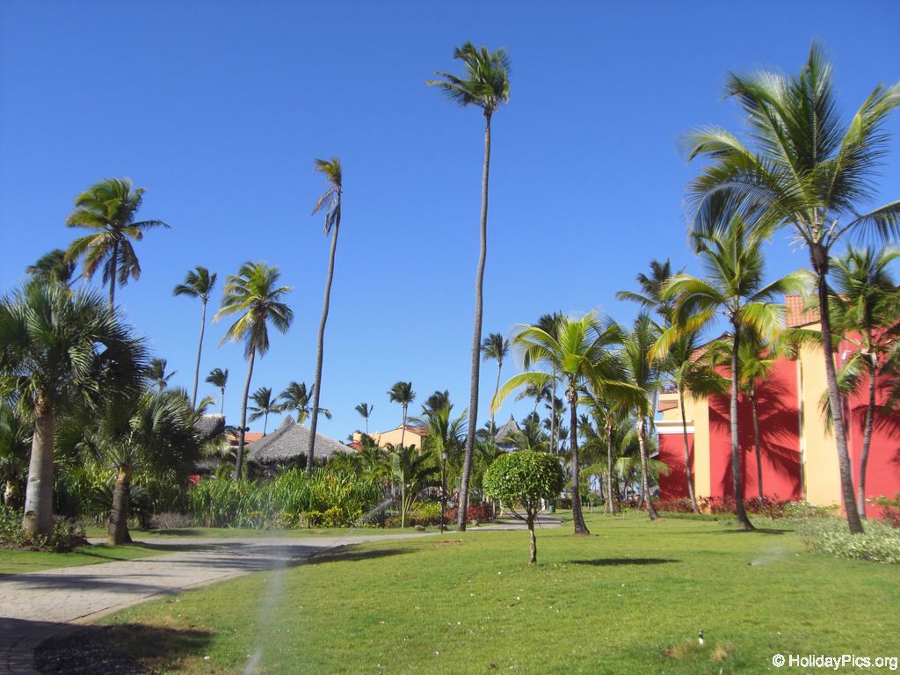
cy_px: 338
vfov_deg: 37.7
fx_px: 988
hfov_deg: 49.0
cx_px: 450
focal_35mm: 38
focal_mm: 6.2
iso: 64
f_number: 8
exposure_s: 1/125
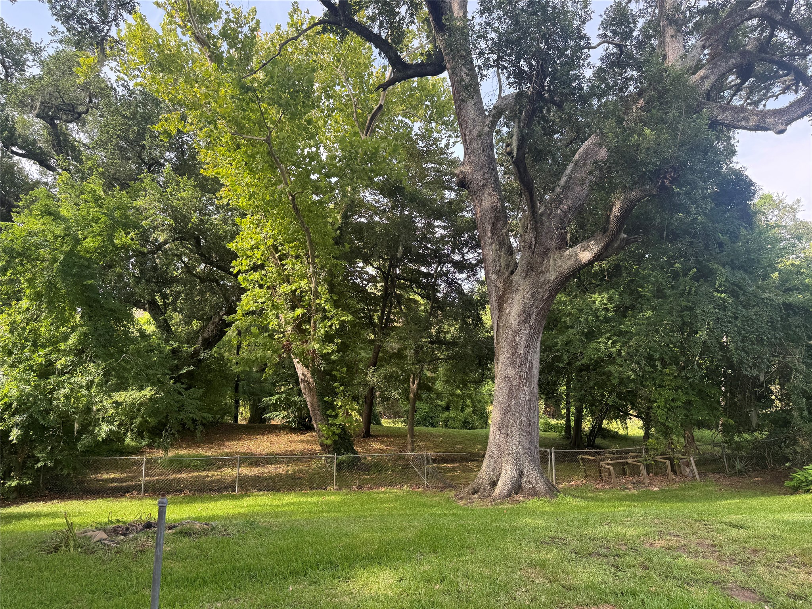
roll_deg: -0.3
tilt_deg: +5.3
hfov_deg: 71.6
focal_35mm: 24
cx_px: 406
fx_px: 563
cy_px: 304
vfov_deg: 56.8
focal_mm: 6.76
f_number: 1.78
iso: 80
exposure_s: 1/354
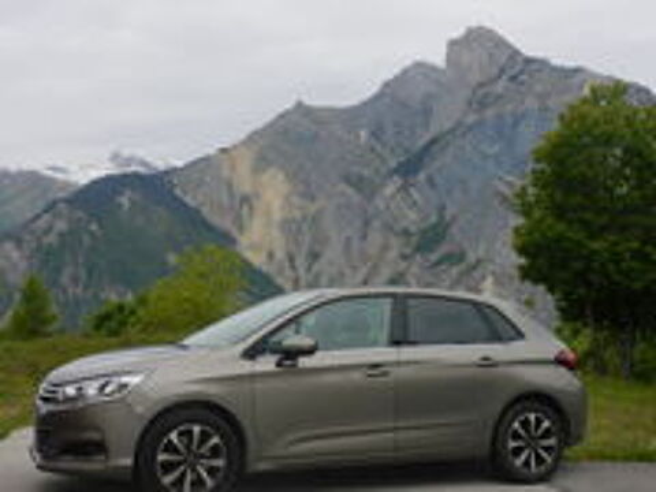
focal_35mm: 45
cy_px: 246
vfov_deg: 32.2
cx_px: 328
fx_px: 853
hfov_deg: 42.1
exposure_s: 1/1250
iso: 125
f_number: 4
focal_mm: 8.1
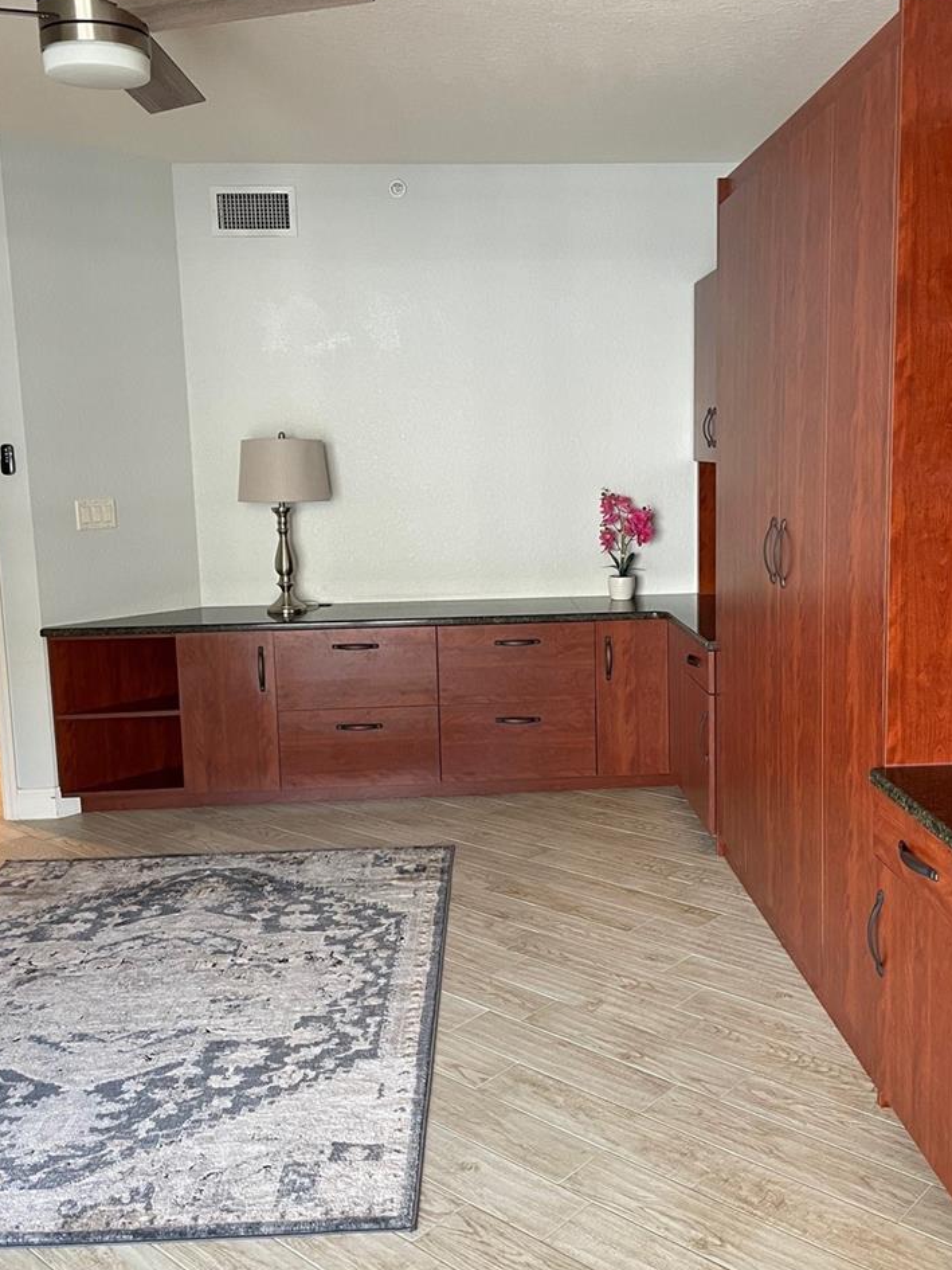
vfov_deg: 55.3
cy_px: 636
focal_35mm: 33
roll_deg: +0.9
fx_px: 1210
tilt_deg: -8.1
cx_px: 552
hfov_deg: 42.8
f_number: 1.6
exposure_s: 1/60
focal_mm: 4.2
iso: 160
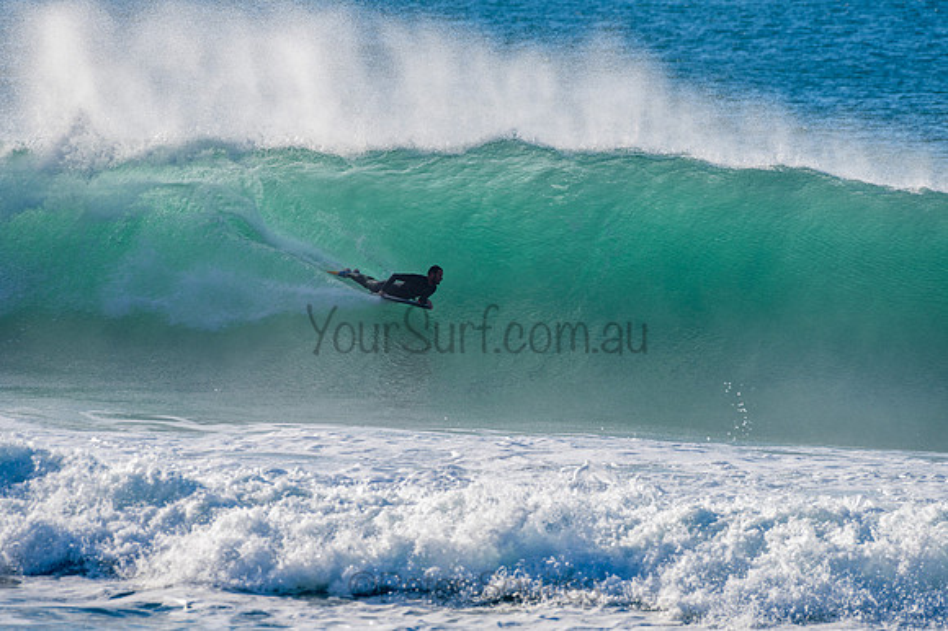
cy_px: 316
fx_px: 16126
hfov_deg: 3.4
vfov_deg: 2.2
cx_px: 474
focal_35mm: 613
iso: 64
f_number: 9
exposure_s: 1/320
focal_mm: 500
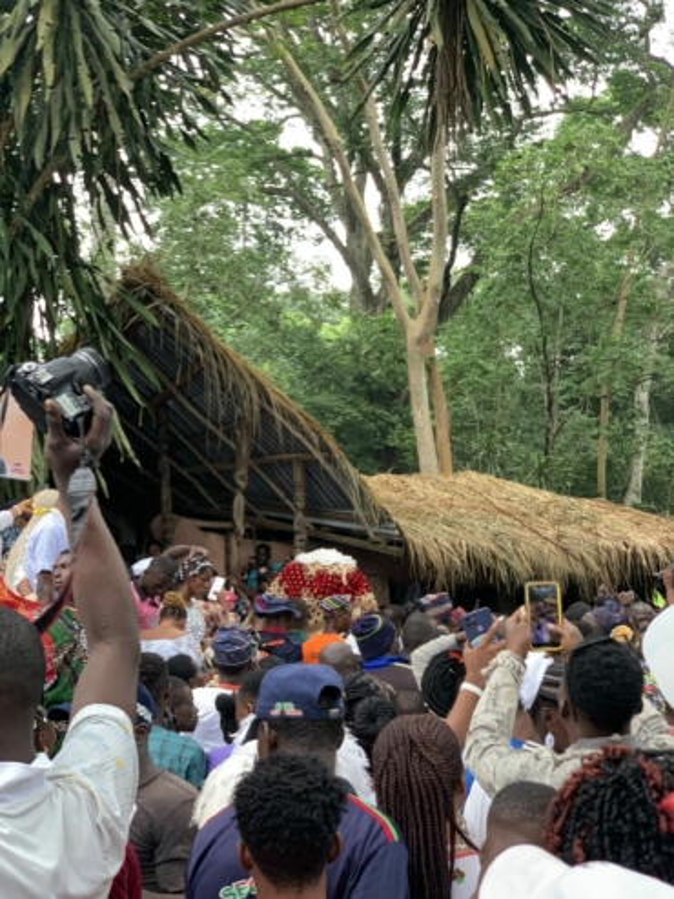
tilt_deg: +8.8
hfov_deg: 28.0
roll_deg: +2.7
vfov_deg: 36.8
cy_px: 450
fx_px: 1349
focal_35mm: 52
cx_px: 337
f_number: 2.4
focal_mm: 6
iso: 125
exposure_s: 1/80
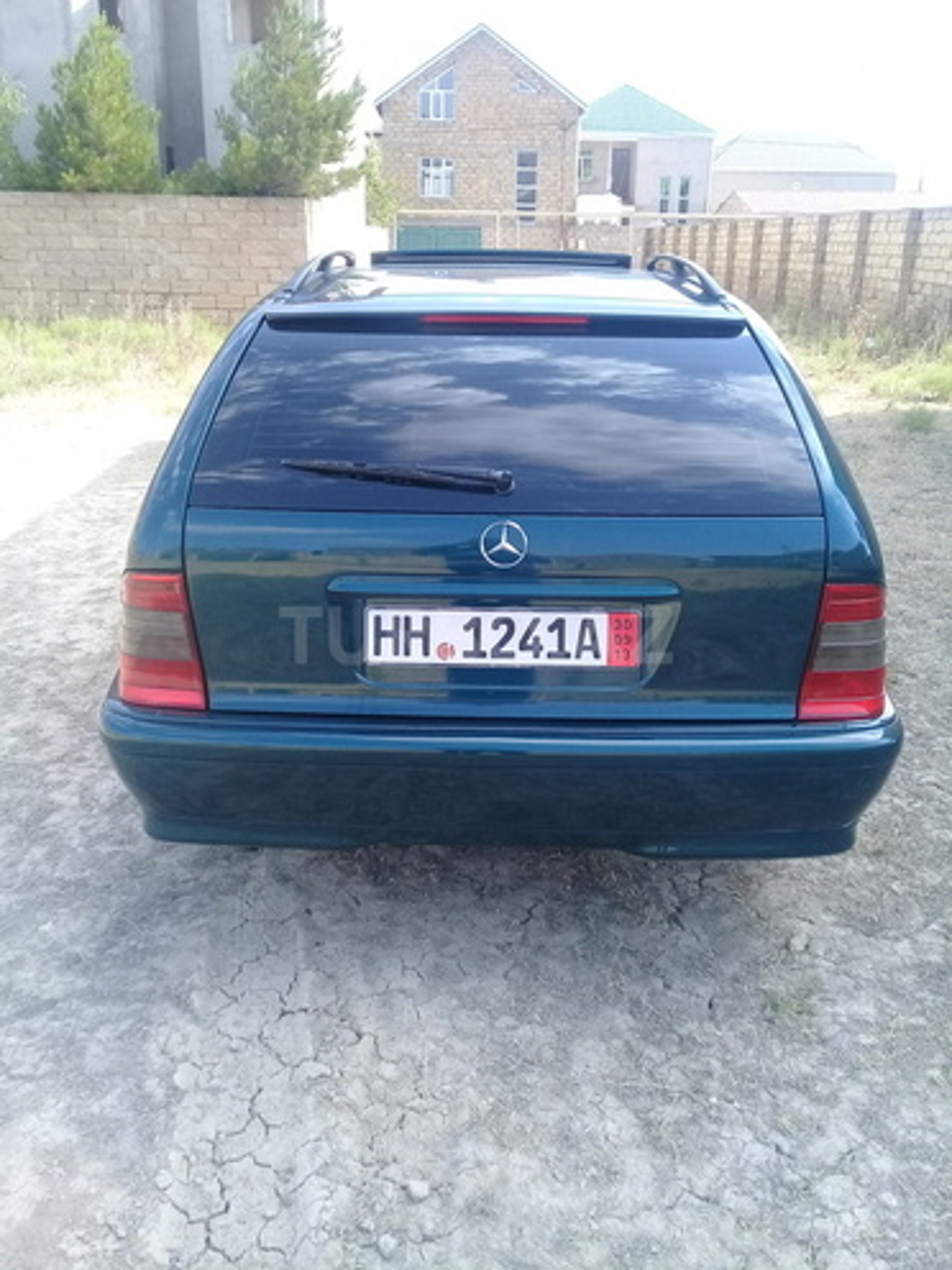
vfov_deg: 58.4
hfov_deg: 45.4
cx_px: 476
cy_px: 635
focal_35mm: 31
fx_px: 1137
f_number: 2.2
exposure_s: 1/264
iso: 50
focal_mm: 3.3
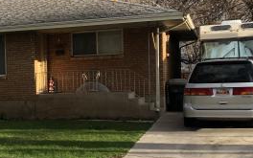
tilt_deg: -1.5
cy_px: 95
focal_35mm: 72
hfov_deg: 26.4
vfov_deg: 18.1
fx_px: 496
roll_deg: +1.6
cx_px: -23
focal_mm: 3.99
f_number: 1.8
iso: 20
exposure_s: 1/496
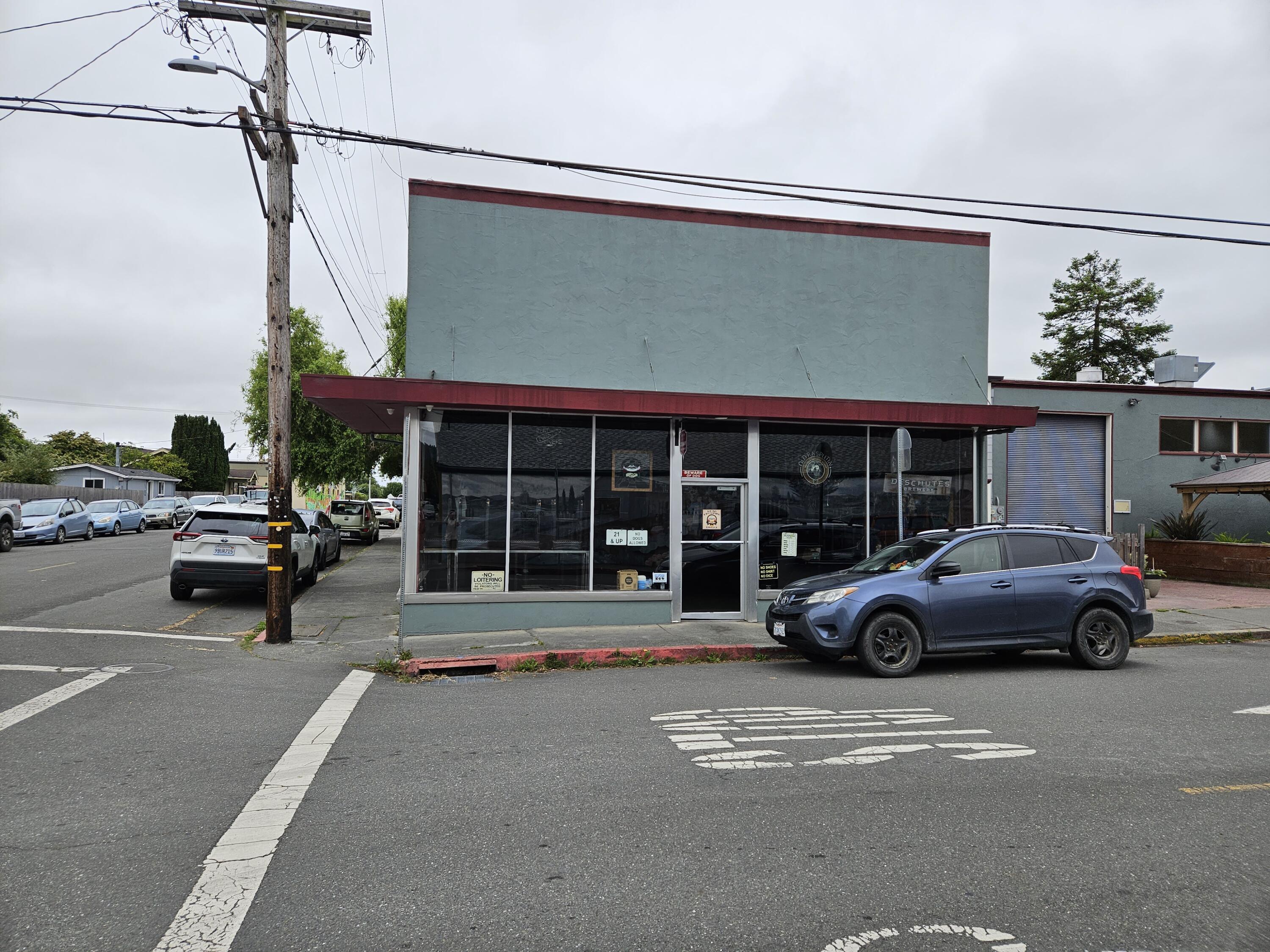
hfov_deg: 73.9
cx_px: 635
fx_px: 844
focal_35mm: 23
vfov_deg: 58.9
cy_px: 476
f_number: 1.8
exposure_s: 1/1117
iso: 25
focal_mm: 5.4
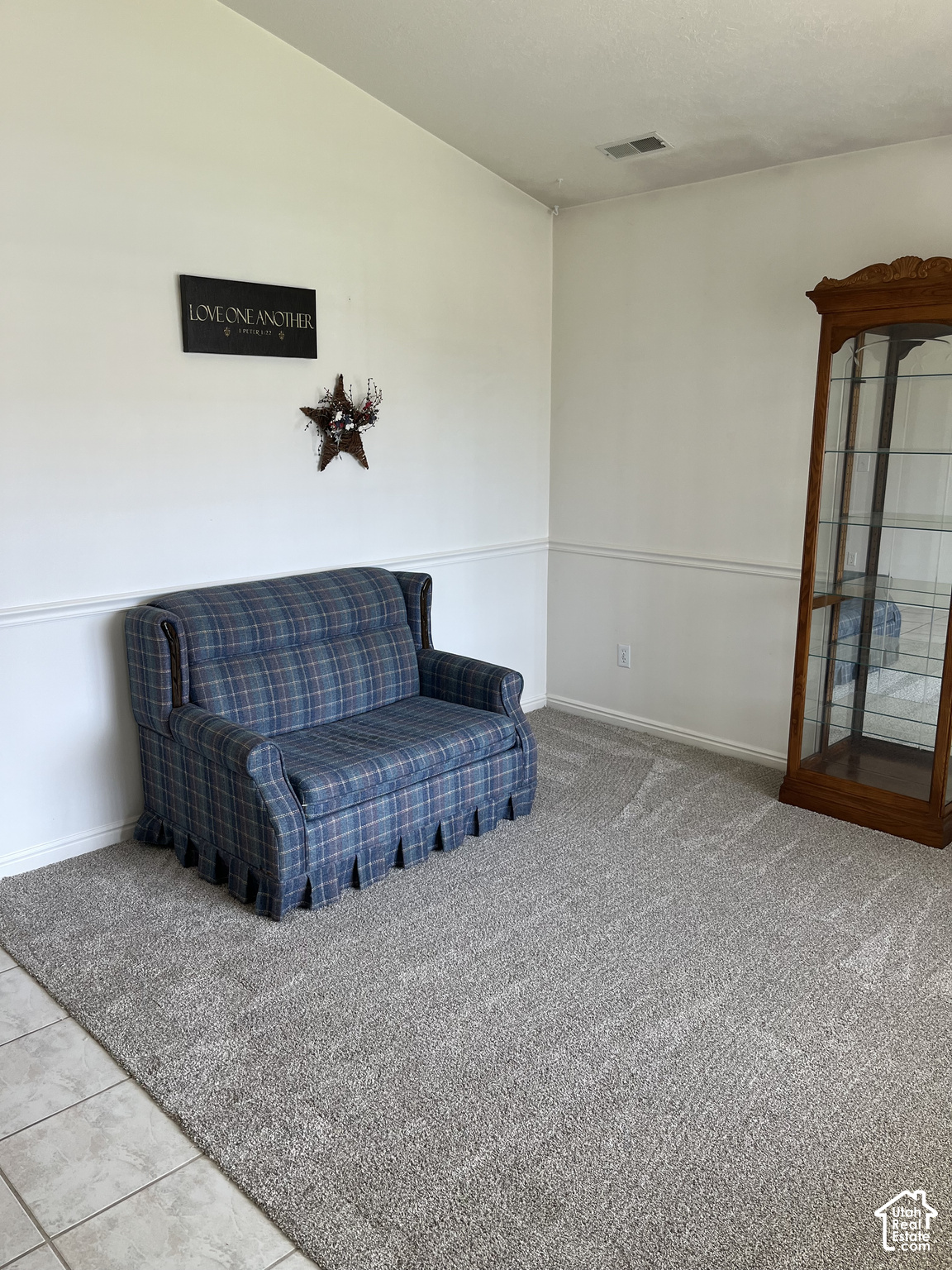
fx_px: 953
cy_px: 635
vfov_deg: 67.3
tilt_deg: -11.8
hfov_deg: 53.1
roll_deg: +1.2
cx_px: 476
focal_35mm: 26
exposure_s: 1/120
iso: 64
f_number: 1.6
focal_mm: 5.1
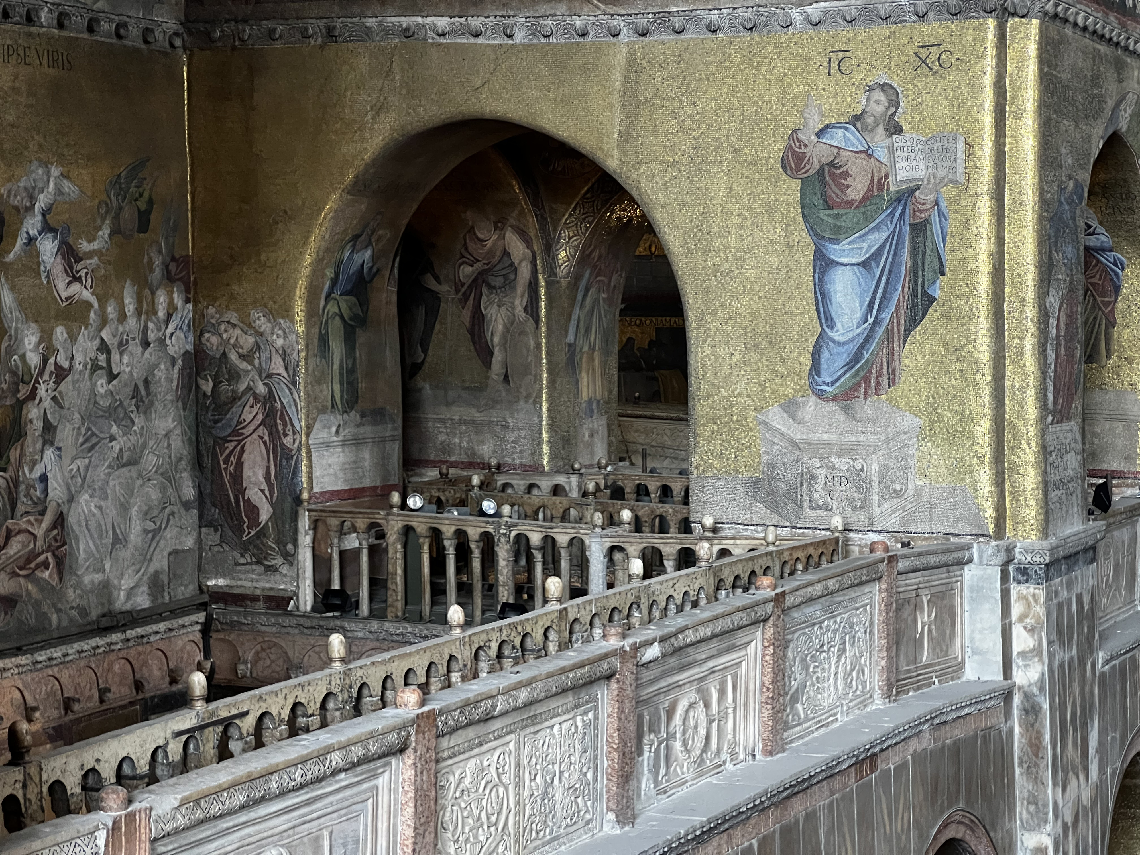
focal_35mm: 77
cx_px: 570
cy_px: 428
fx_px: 2536
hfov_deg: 25.3
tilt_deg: -3.1
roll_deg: +0.4
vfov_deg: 19.1
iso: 800
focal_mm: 9
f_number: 2.8
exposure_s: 1/33
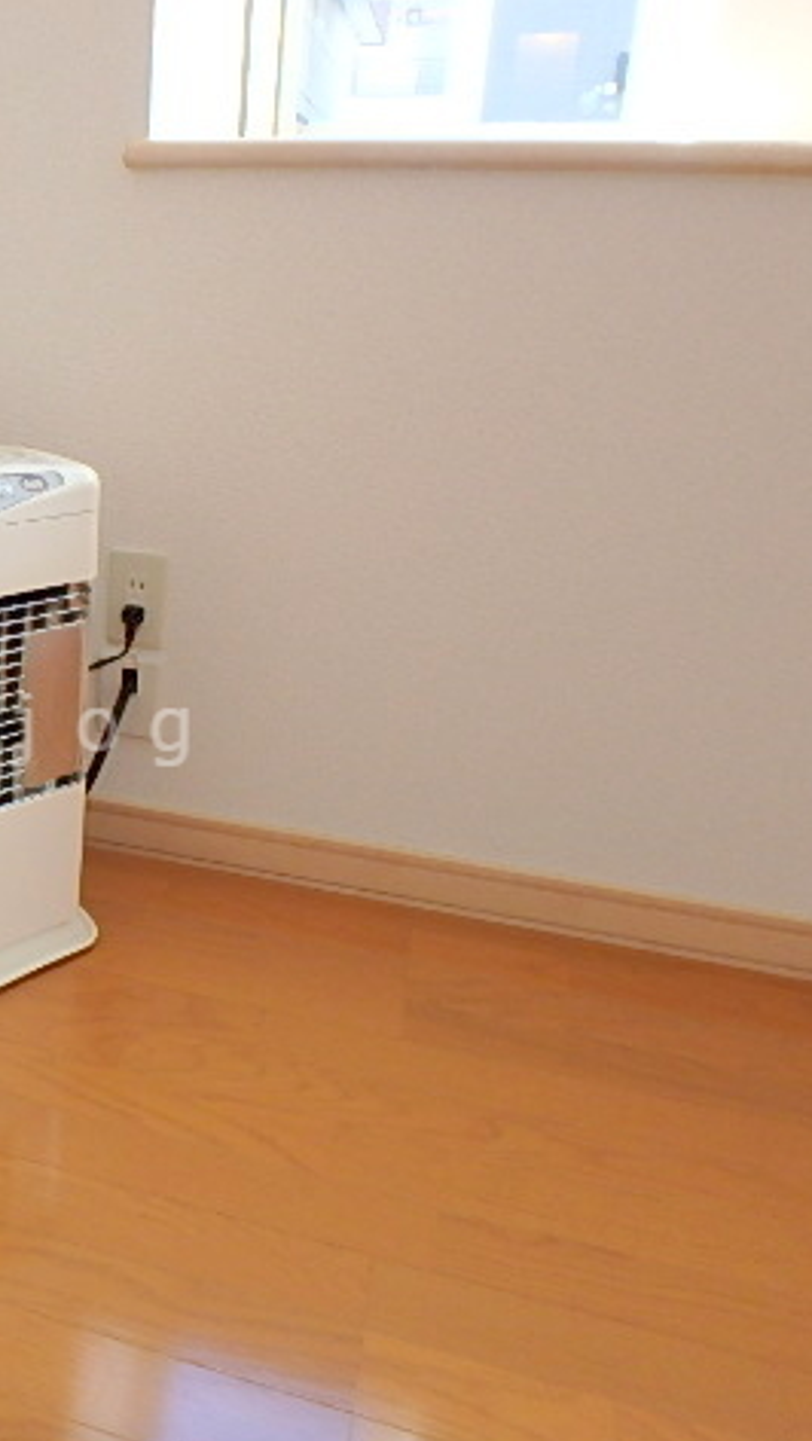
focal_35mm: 31
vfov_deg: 62.6
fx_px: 1185
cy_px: 730
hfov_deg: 34.4
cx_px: -3
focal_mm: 3.7
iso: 200
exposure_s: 1/60
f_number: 3.5
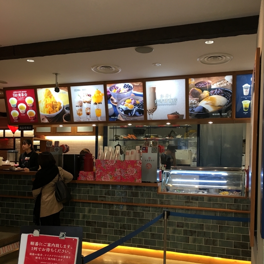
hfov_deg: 47.2
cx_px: 133
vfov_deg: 46.7
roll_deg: -2.0
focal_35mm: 35
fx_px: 302
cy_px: 168
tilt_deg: +0.2
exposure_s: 1/30
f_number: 2.2
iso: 32
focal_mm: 4.15
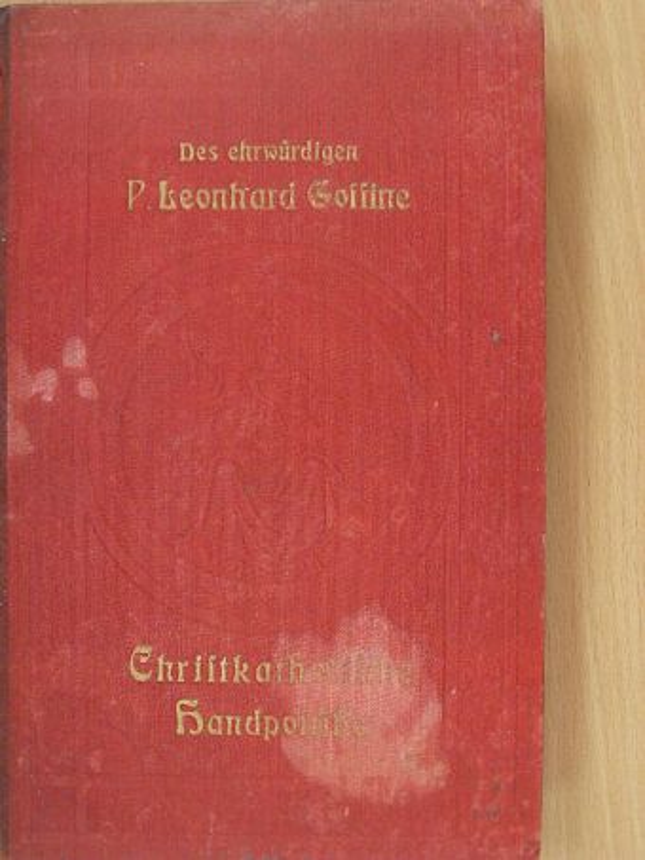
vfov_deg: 36.2
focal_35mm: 53
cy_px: 430
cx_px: 322
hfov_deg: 27.5
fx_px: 1316
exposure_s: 1/10.4
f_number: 3.5
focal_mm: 8.8
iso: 200
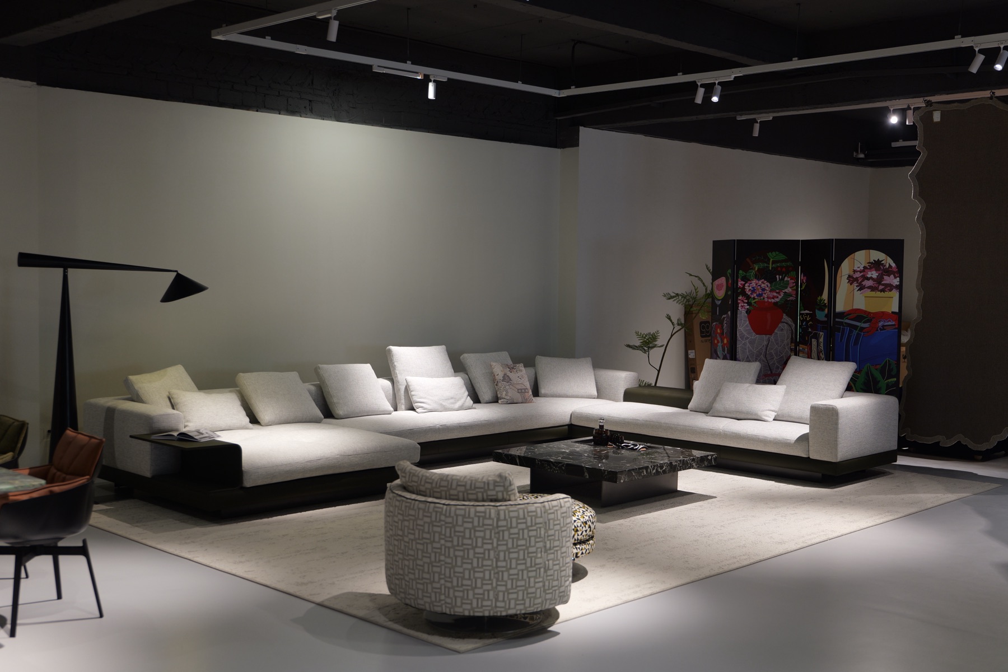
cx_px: 504
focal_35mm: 41
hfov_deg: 47.4
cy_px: 336
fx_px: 1148
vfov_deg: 32.6
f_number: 2.8
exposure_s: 1/50
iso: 400
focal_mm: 41
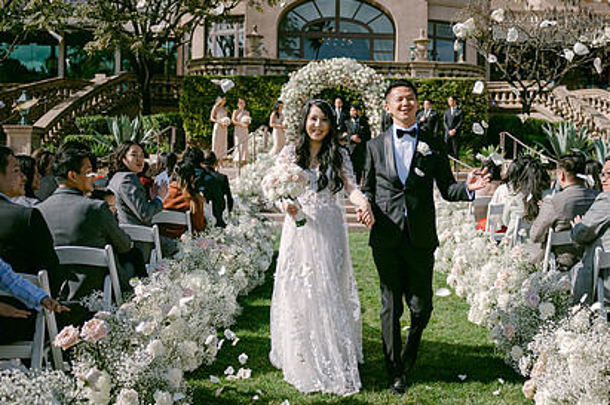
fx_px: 677
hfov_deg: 48.2
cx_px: 371
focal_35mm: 40
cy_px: 156
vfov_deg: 33.2
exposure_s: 1/2500
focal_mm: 28
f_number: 2.8
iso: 100
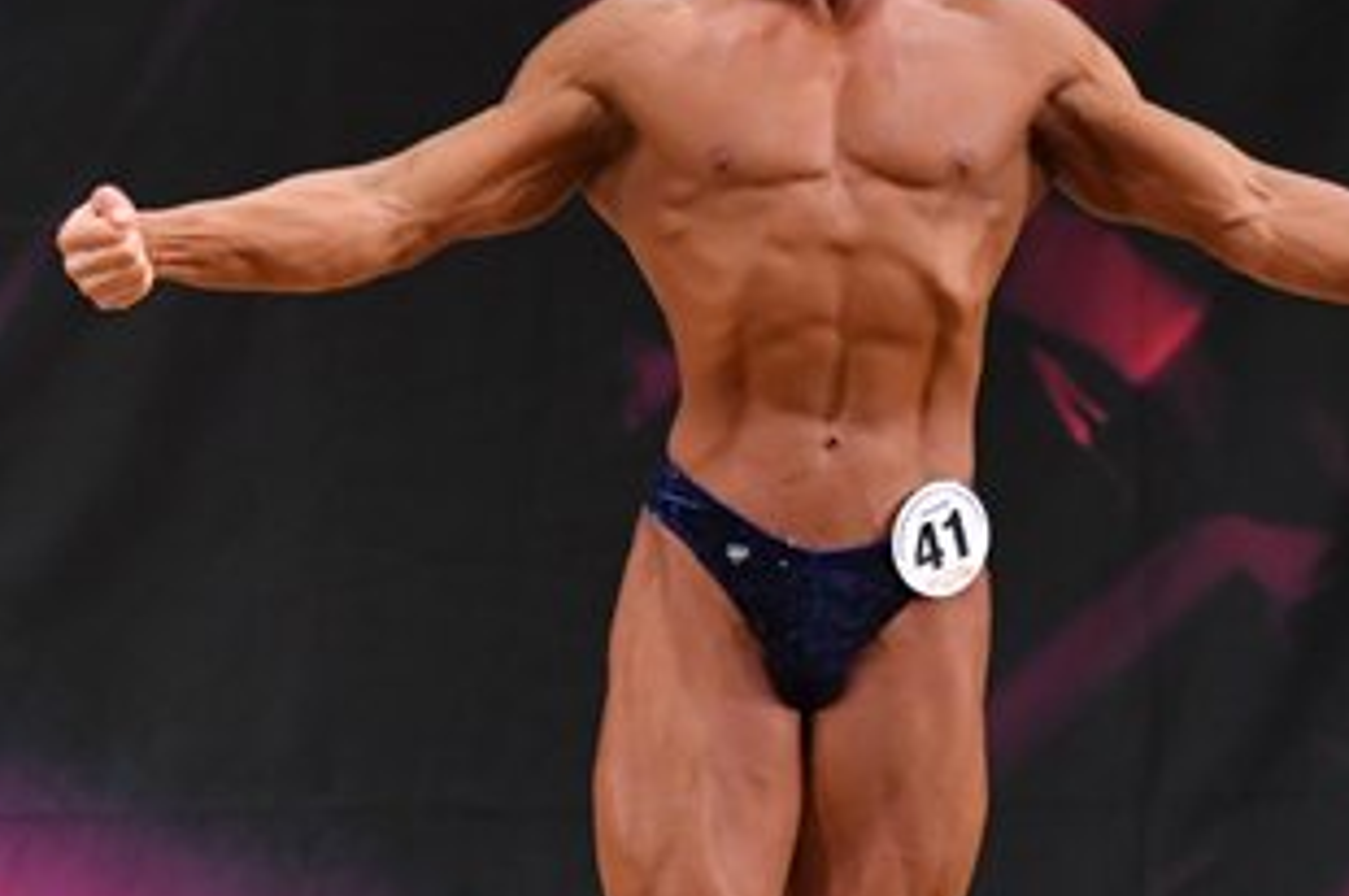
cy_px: 522
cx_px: 707
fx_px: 25304
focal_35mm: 676
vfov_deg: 2.0
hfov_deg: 3.1
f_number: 5.6
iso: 3200
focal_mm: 180
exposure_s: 1/400
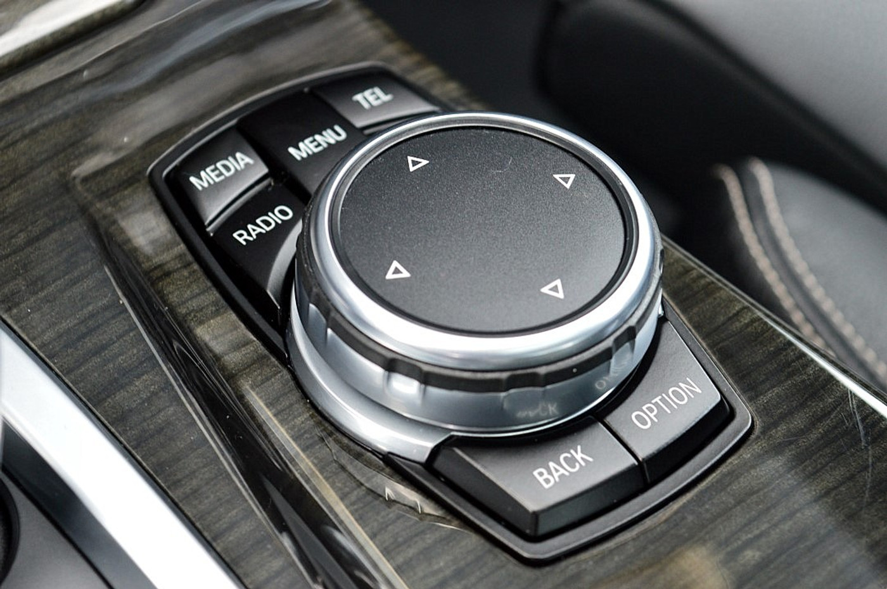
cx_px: 444
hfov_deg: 24.6
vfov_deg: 16.5
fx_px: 2030
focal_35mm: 82
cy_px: 294
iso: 800
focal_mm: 55
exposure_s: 1/60
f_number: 6.3
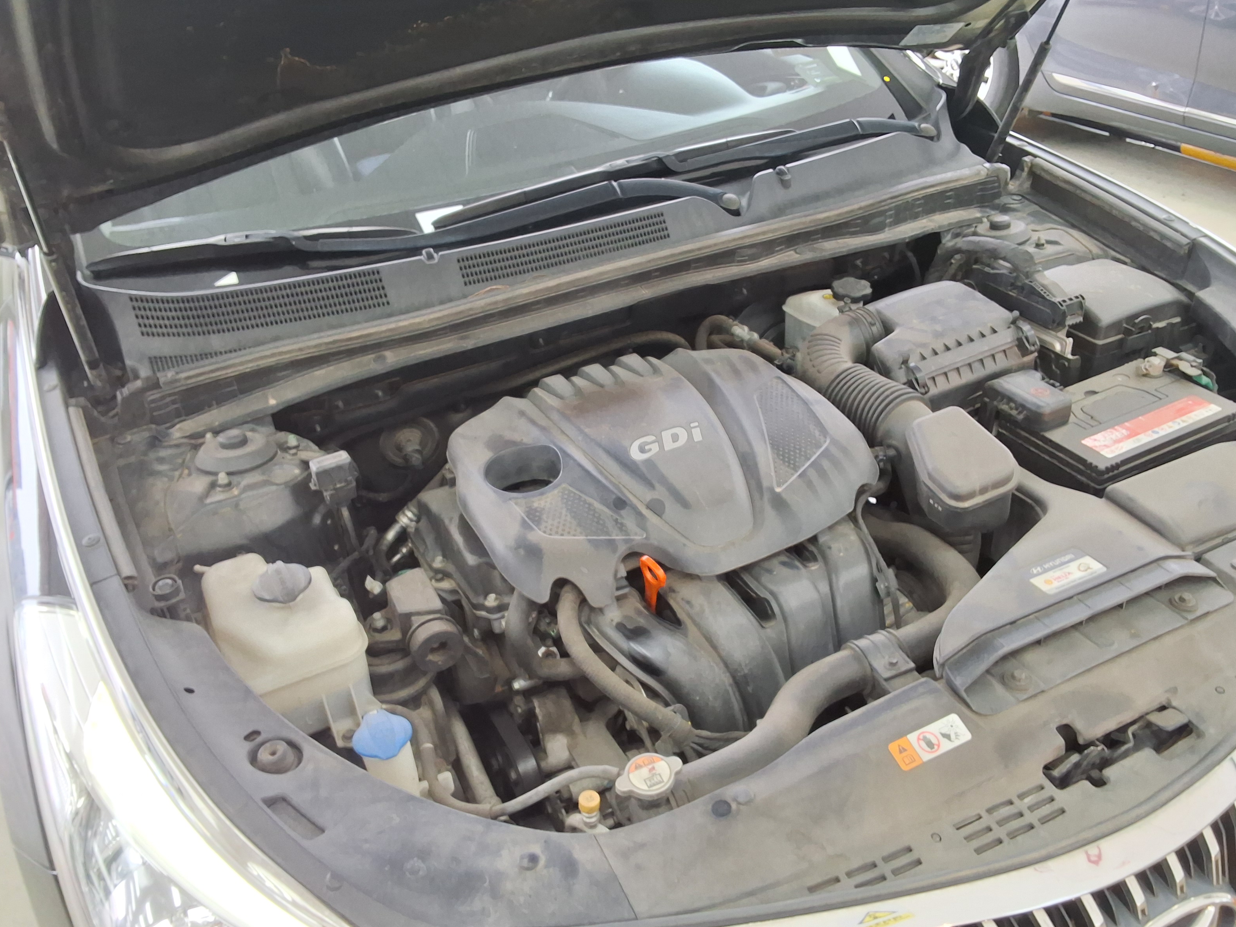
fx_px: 1036
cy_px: 473
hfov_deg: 61.7
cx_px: 624
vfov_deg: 48.2
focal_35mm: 29
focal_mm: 2.91
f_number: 1.9
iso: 64
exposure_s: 1/40
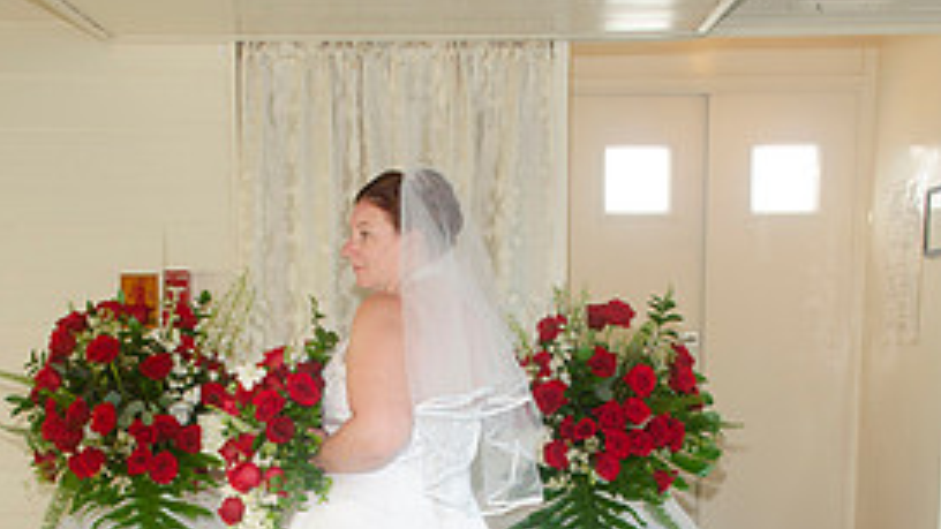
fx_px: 1422
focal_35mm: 57
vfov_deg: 20.0
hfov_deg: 36.6
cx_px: 429
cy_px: 598
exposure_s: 1/80
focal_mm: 22
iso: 400
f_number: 5.6
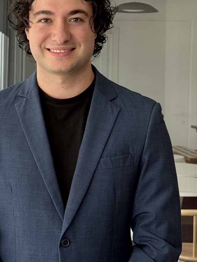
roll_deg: -1.8
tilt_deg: +0.9
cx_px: 63
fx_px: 592
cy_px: 120
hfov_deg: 18.8
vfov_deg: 25.0
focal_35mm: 78
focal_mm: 6.76
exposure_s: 1/121
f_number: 1.78
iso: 80
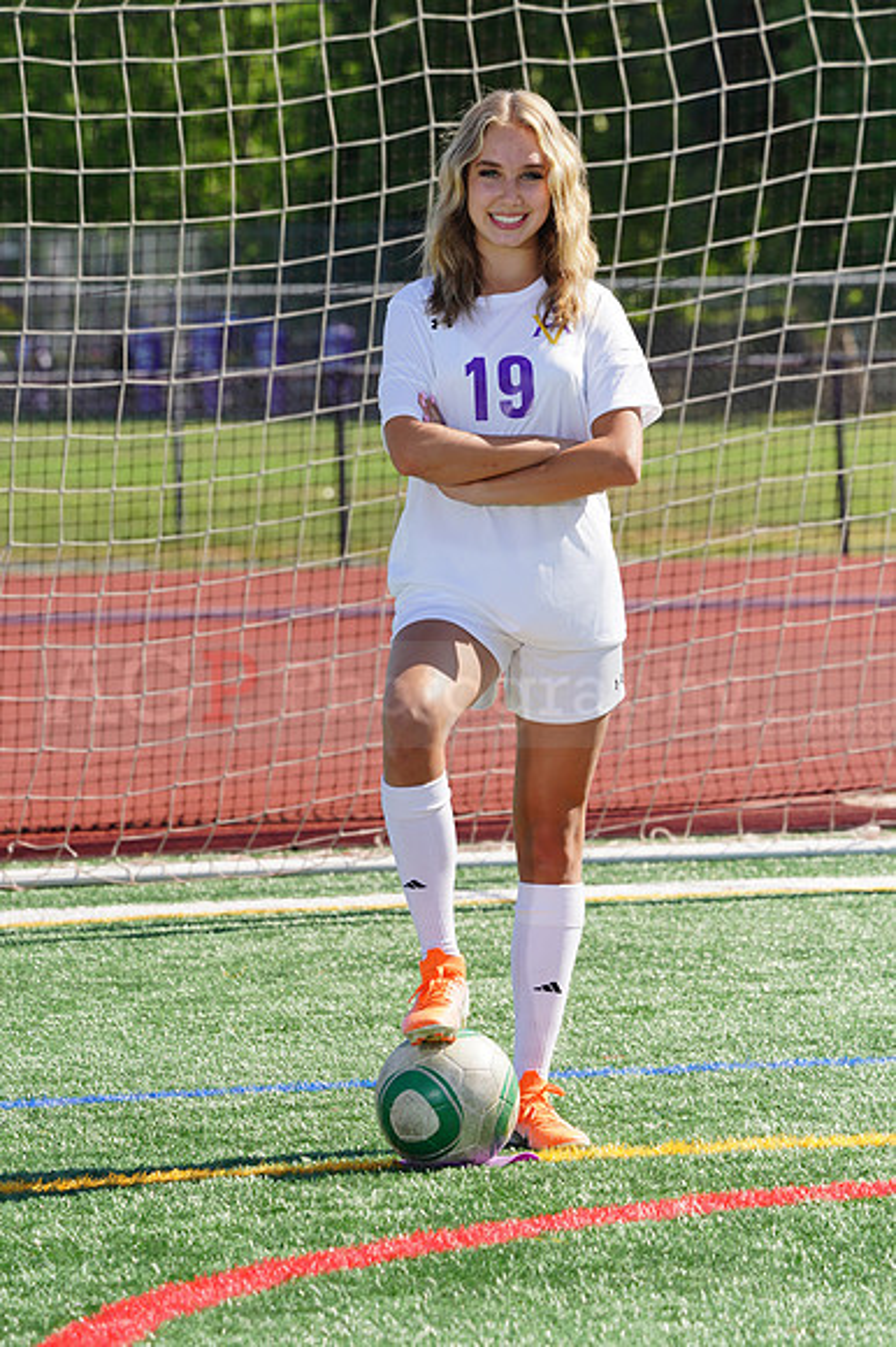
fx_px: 9007
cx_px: 448
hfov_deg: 5.7
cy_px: 674
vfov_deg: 8.5
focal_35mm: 241
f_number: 11
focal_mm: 241
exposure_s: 1/250
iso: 200
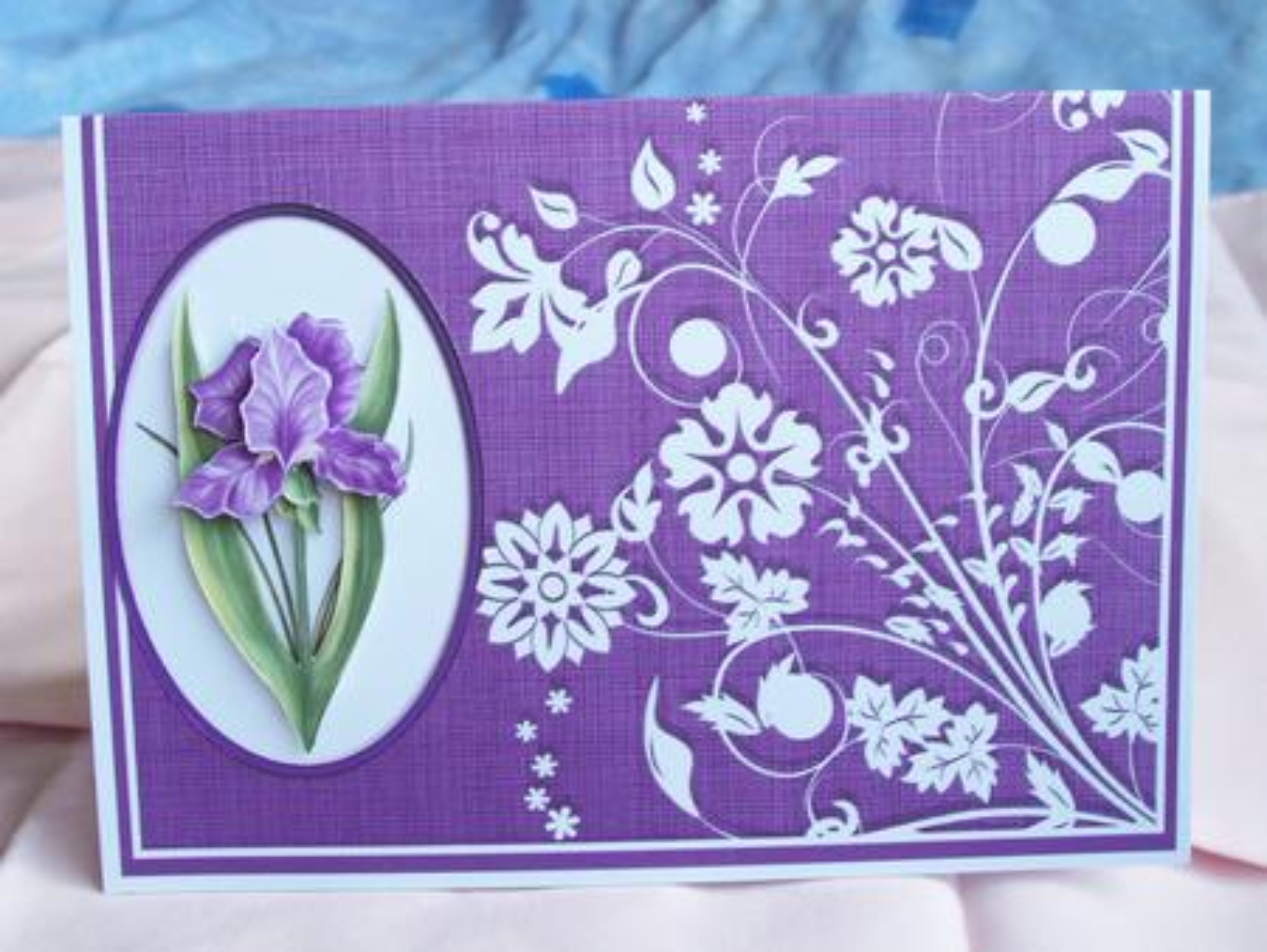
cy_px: 476
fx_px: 1941
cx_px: 634
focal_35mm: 53
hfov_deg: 36.2
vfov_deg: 27.5
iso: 82
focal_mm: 8.7
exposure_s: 1/48.4
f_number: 3.2
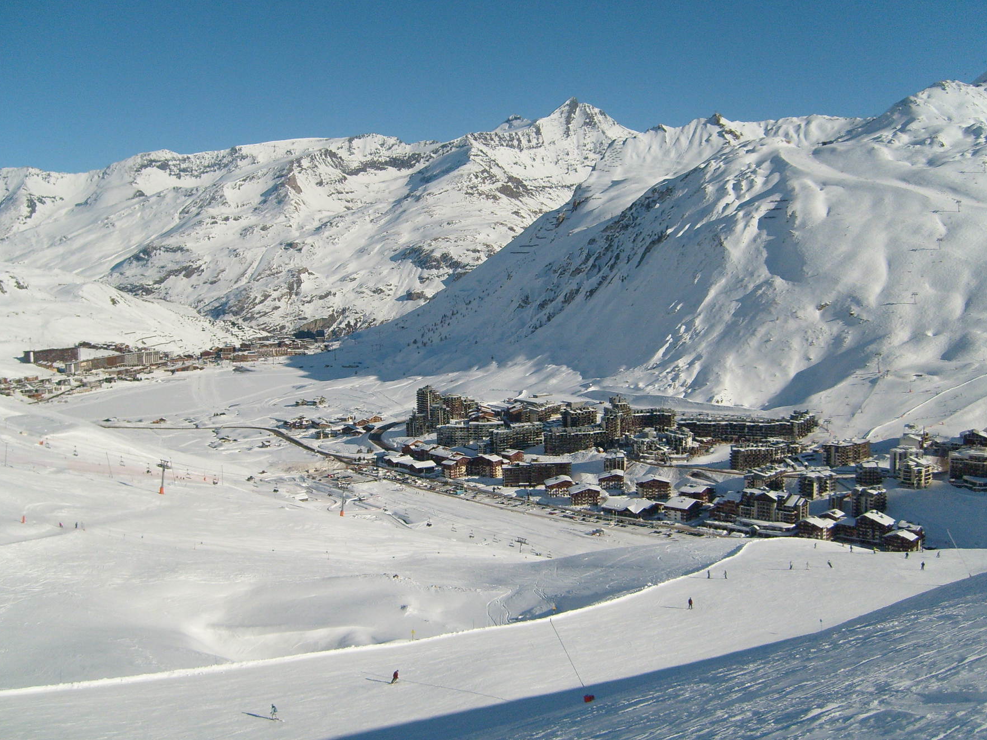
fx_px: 1083
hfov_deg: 49.0
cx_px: 474
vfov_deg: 37.7
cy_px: 363
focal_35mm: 38
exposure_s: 1/750
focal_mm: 5.8
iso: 80
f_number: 7.1
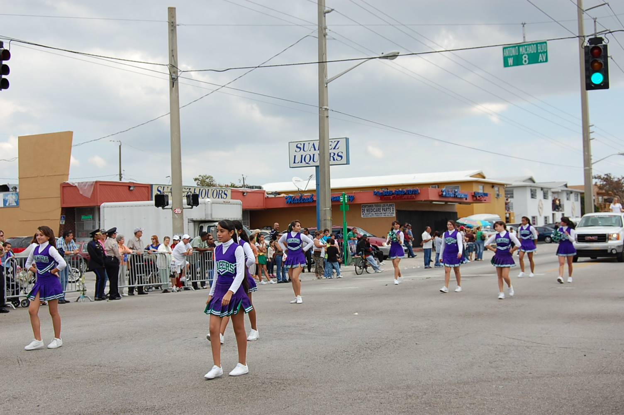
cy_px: 208
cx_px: 312
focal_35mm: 48
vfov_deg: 28.0
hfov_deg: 41.1
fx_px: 831
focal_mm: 32
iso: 200
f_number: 8
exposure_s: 1/250
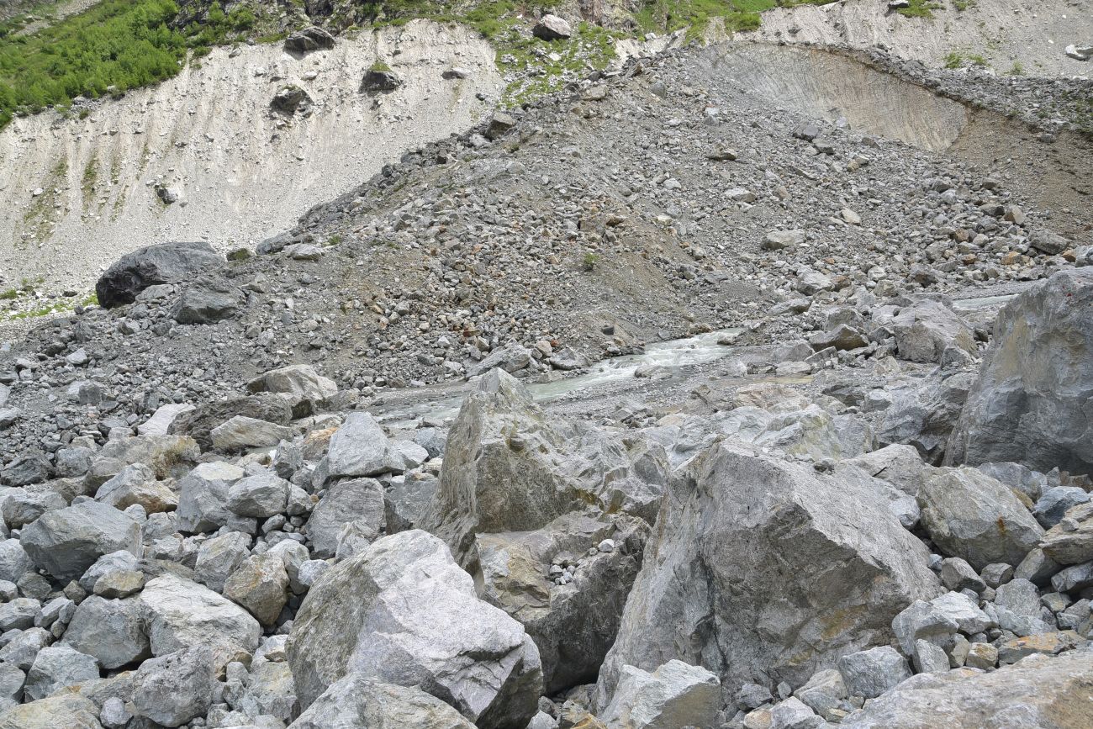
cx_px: 546
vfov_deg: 27.0
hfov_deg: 39.6
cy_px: 364
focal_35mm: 50
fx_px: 1518
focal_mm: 50
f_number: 11
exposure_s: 1/125
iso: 160
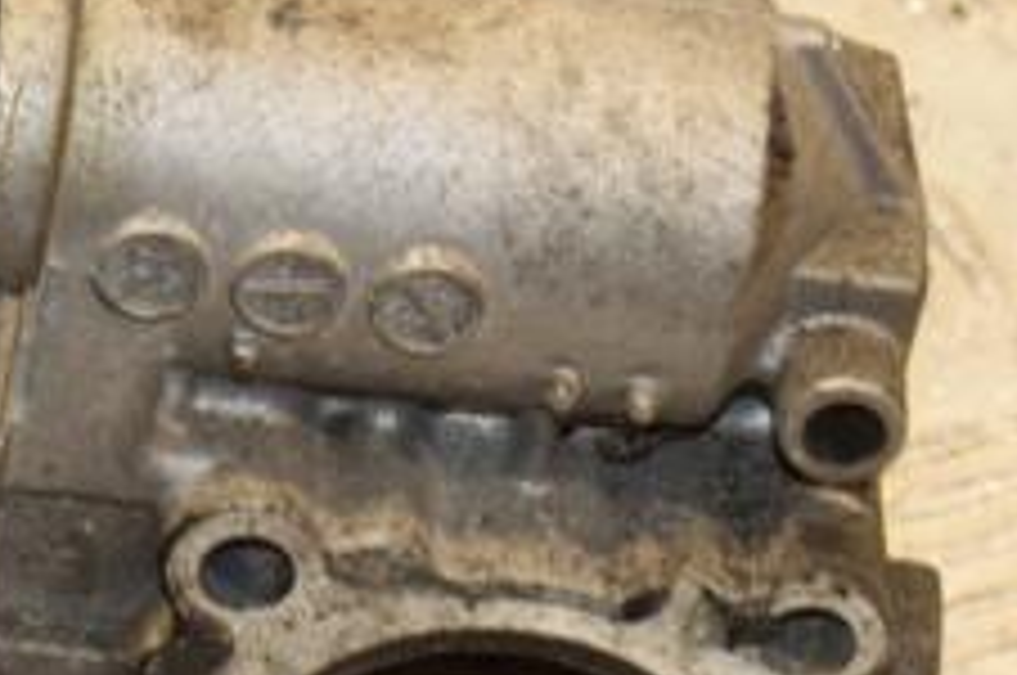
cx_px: 212
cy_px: 410
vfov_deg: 3.7
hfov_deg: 5.6
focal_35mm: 367
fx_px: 10353
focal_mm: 92
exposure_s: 1/50
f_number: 11
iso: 800
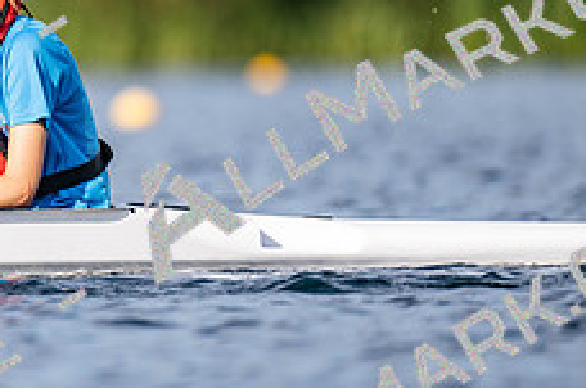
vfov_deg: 0.9
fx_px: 24853
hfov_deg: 1.4
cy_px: 41
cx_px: -80
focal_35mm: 1530
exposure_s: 1/2500
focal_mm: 600
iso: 250
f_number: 4
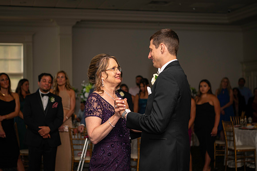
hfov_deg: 28.9
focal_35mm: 70
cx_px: 128
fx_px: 499
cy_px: 86
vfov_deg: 19.4
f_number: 3.5
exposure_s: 1/125
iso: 800
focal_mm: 70
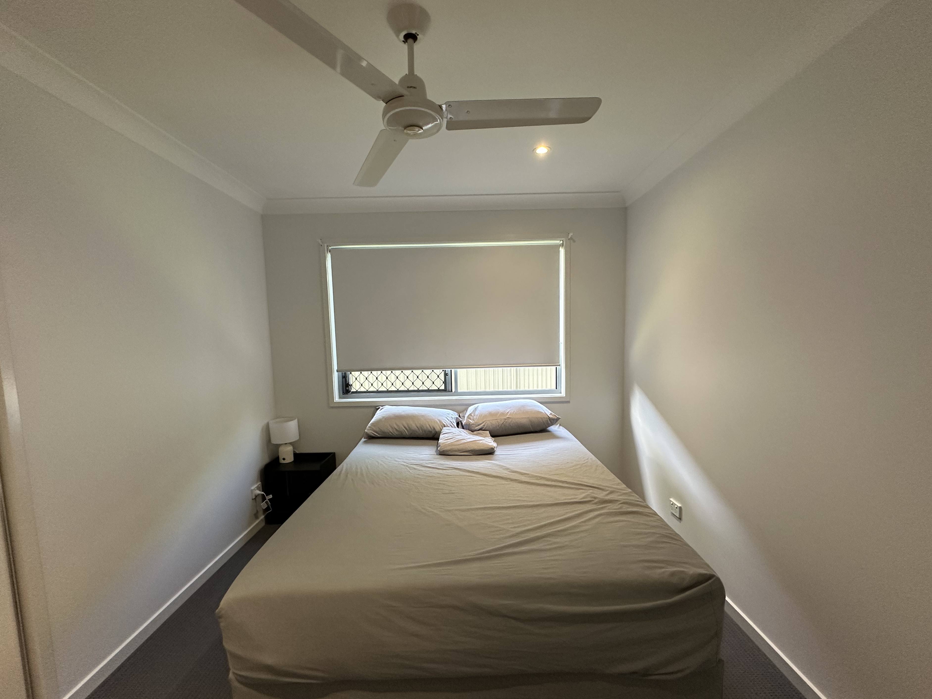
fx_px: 404
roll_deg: +1.2
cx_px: 467
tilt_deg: -4.2
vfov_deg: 81.7
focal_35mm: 15
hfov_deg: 98.2
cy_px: 371
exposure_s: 1/100
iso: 250
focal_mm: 2.2
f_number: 2.2
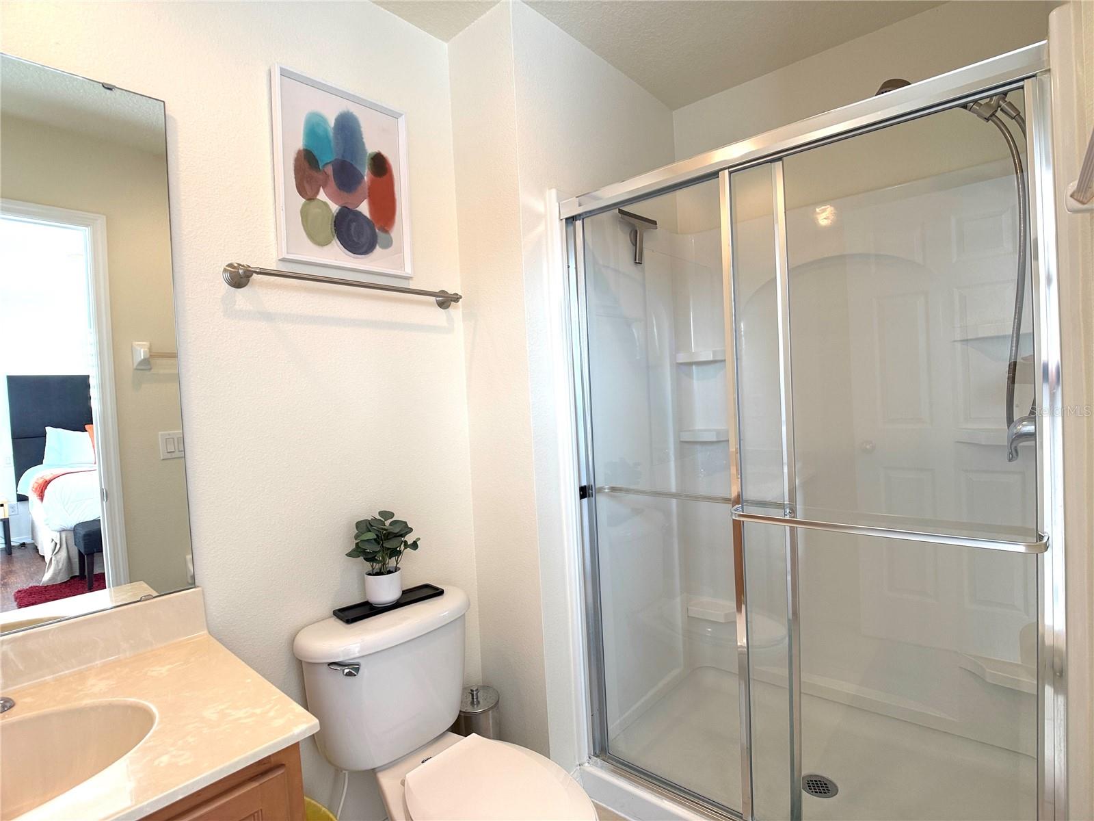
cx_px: 547
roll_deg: +3.0
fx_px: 758
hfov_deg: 71.6
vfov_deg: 56.8
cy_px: 410
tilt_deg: -1.3
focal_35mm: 24
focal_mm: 6.76
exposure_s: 1/120
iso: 100
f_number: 1.78
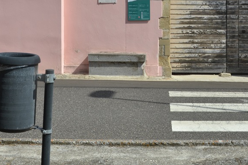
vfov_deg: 22.1
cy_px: 18
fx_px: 413
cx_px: 161
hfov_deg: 33.2
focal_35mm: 60
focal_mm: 18
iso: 200
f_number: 11
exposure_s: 1/125
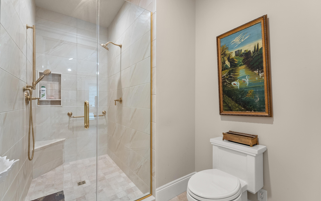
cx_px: 153
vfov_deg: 74.8
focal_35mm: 15
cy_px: 102
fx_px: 131
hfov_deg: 101.4
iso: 400
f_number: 8
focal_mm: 14
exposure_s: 1/1.67
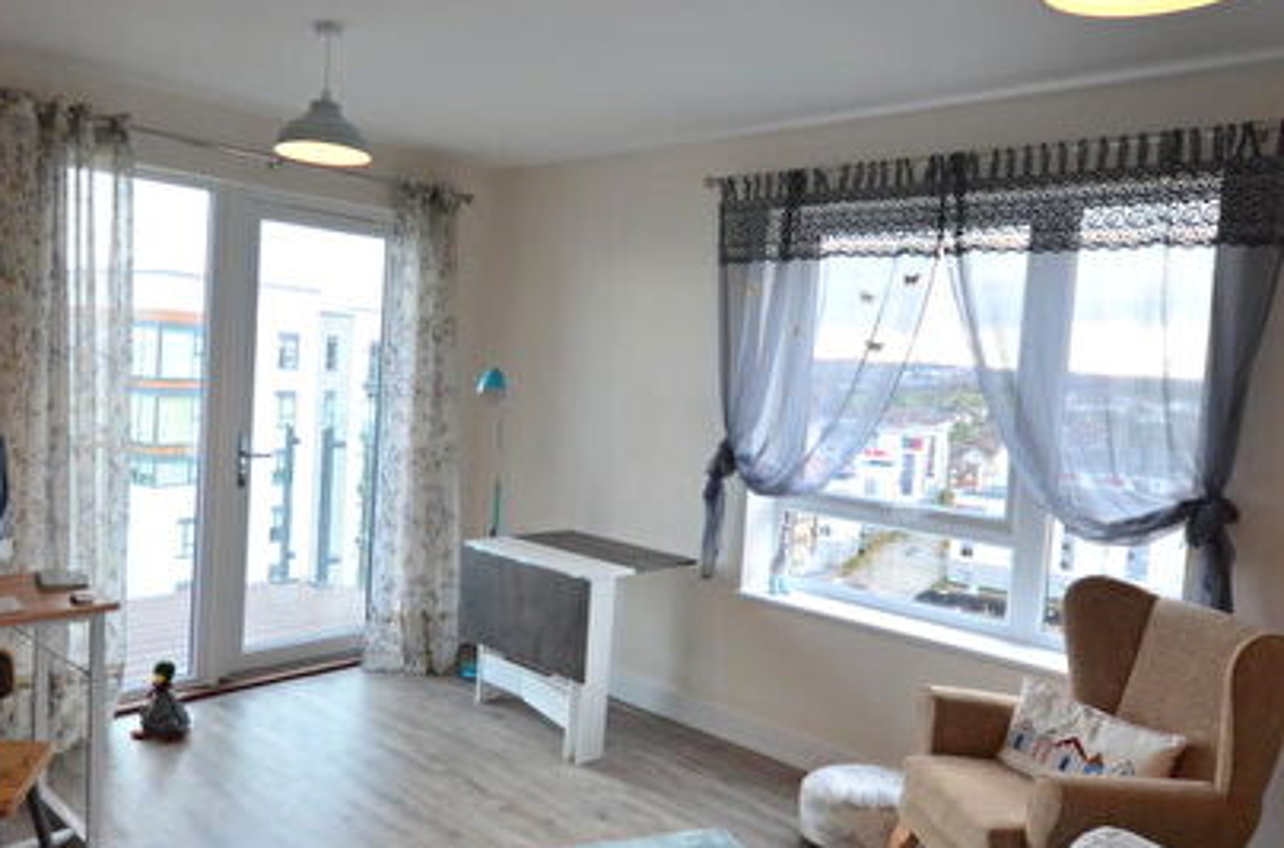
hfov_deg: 68.9
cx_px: 518
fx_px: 925
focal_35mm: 26
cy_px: 421
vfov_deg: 49.3
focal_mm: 10
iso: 400
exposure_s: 1/100
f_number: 5
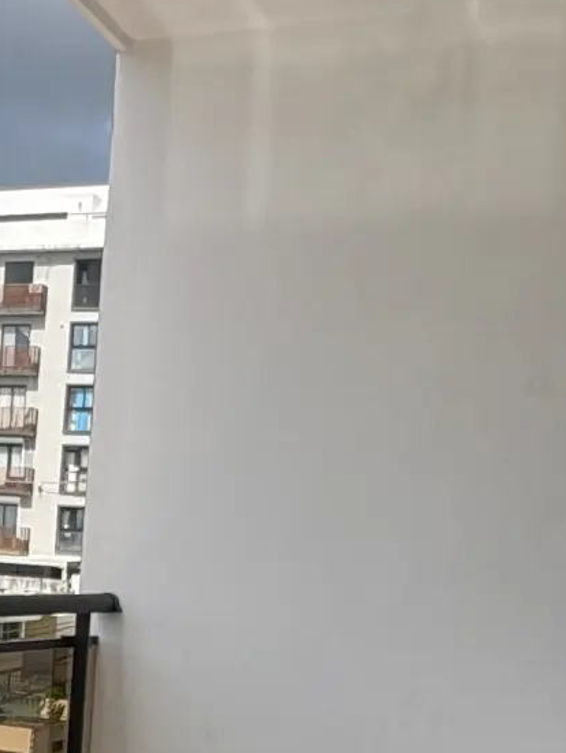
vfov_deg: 28.7
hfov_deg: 22.0
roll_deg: -3.9
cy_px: 671
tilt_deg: -3.3
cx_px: 38
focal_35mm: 65
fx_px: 1415
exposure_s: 1/2494
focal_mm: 2.22
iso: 50
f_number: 2.2
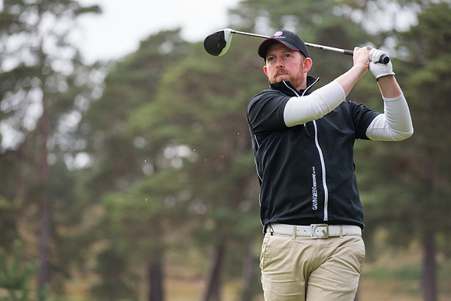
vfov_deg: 6.9
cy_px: 150
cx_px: 226
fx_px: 2506
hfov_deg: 10.3
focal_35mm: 200
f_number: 4
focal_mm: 200
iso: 1000
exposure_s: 1/1250
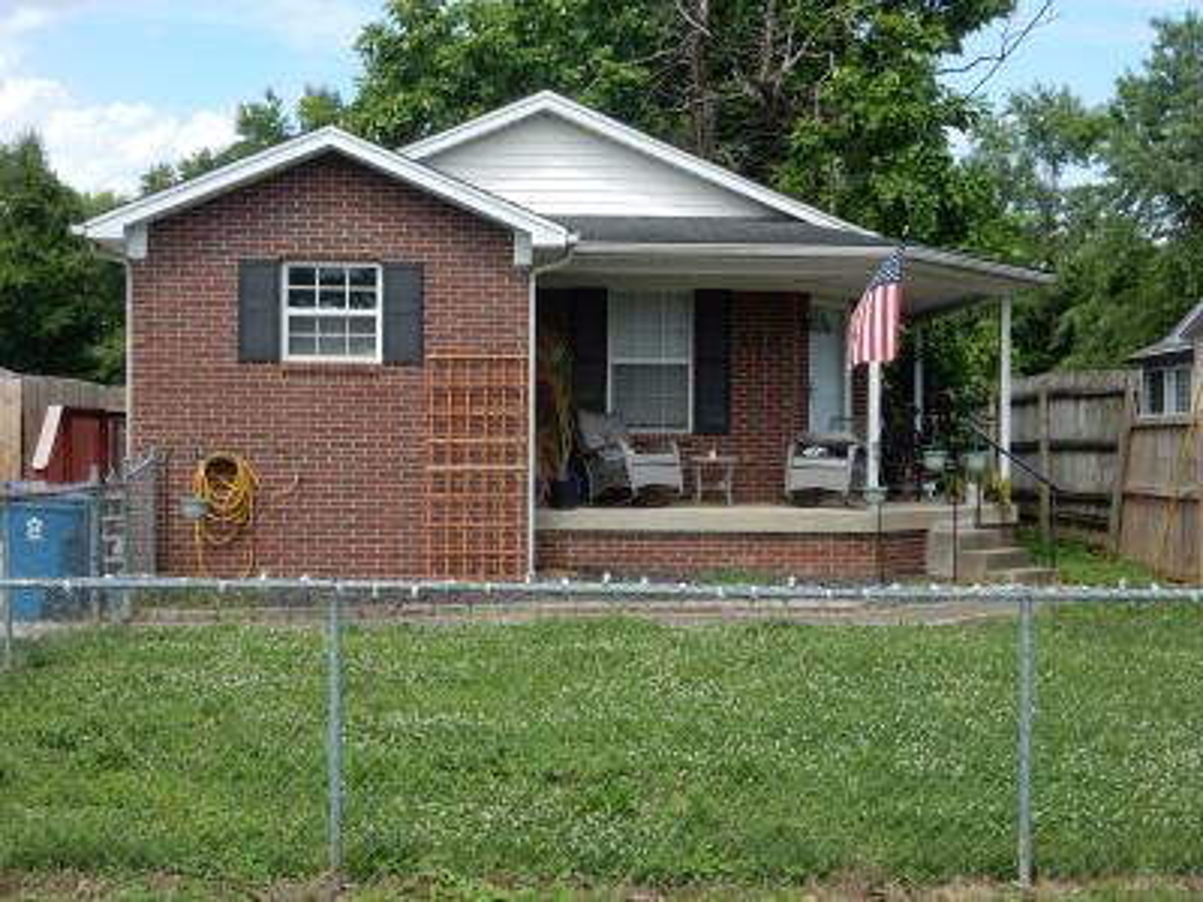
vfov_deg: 28.6
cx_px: 602
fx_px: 1772
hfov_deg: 37.5
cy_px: 451
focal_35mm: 51
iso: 125
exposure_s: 1/500
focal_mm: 9
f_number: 4.5
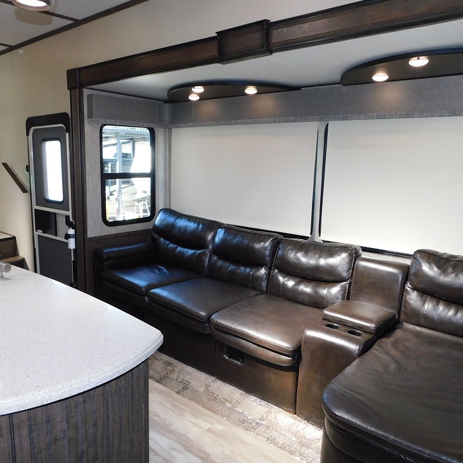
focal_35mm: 28
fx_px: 424
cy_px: 236
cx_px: 200
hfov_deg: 57.1
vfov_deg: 57.3
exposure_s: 1/30
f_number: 3
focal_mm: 4
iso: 200
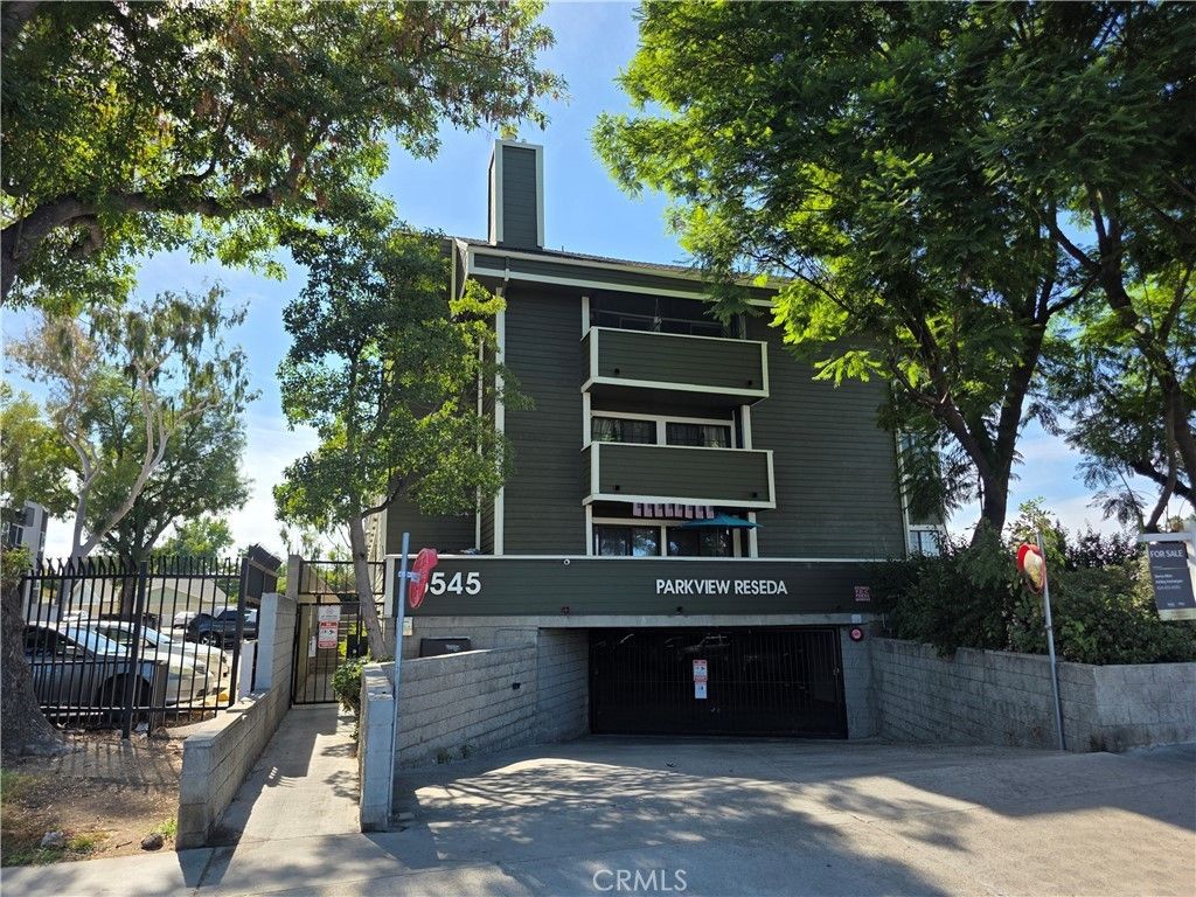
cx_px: 598
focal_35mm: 23
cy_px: 448
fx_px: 795
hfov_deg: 73.9
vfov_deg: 58.9
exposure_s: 1/3067
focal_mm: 6.3
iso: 80
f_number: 1.7
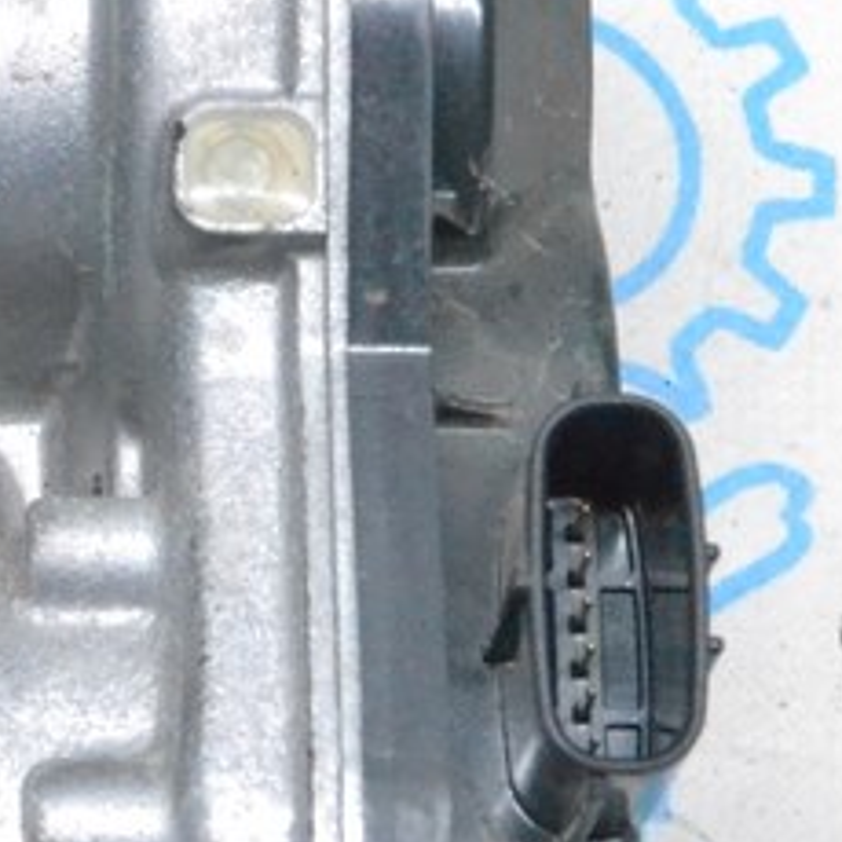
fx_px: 5944
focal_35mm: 216
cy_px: 108
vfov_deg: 8.1
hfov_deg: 8.0
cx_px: -161
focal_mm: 38
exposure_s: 1/160
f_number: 9
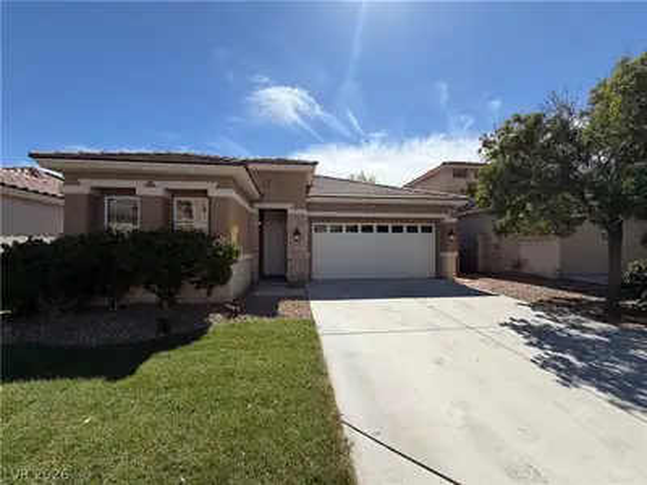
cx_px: 324
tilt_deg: +2.4
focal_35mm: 14
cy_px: 242
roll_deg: +0.3
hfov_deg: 102.1
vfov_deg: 85.7
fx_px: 262
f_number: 2.2
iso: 20
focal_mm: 2.22
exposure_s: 1/1235
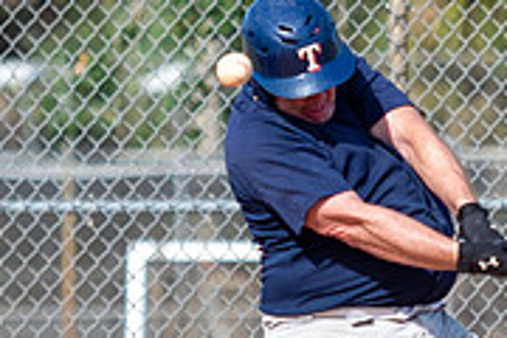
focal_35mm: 1399
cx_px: 480
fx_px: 19701
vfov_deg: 1.0
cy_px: 233
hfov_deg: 1.5
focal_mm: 150
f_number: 2.8
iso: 250
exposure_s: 1/3200
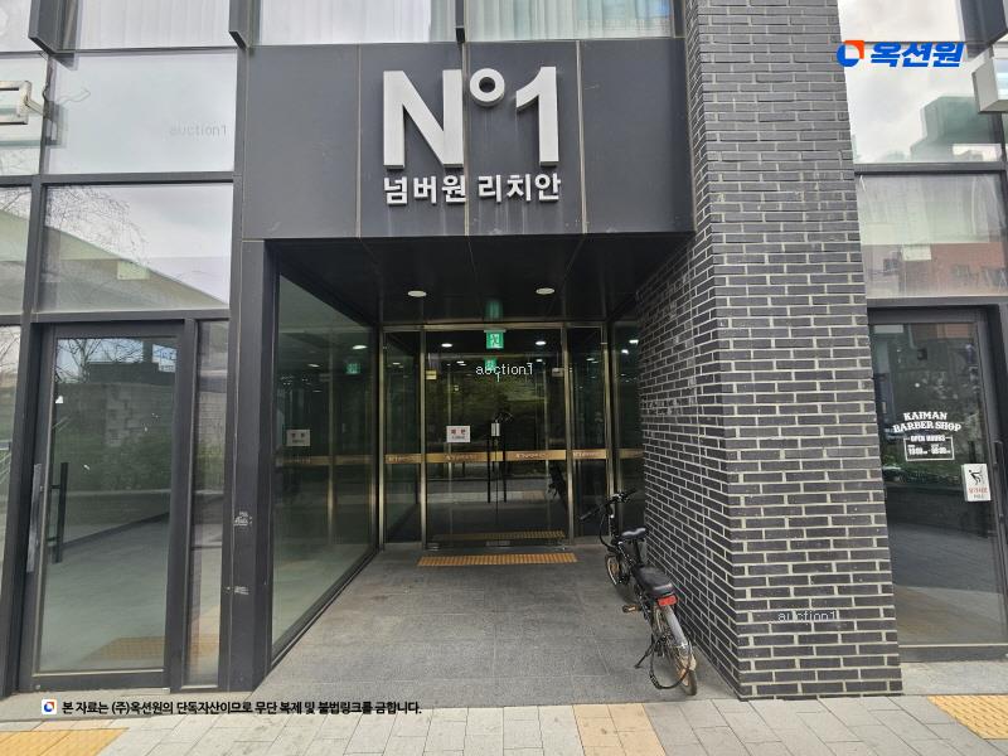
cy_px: 378
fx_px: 379
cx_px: 504
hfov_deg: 106.2
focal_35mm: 13
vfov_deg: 89.9
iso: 50
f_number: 2.2
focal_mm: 2.2
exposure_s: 1/359
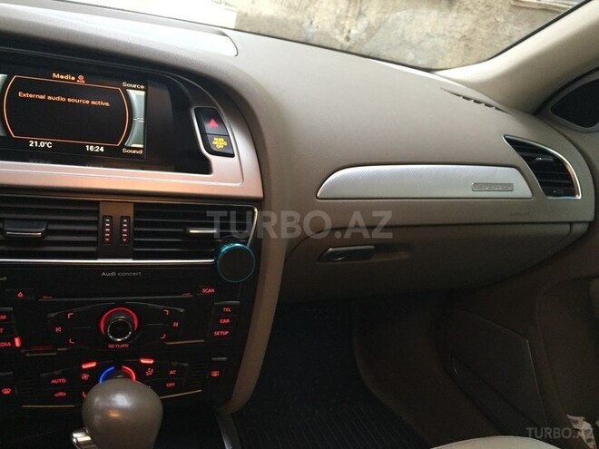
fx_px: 502
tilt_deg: -21.9
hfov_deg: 61.7
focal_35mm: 29
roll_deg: -12.2
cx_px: 300
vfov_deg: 48.2
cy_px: 224
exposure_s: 1/33
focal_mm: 4.15
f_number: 2.2
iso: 250
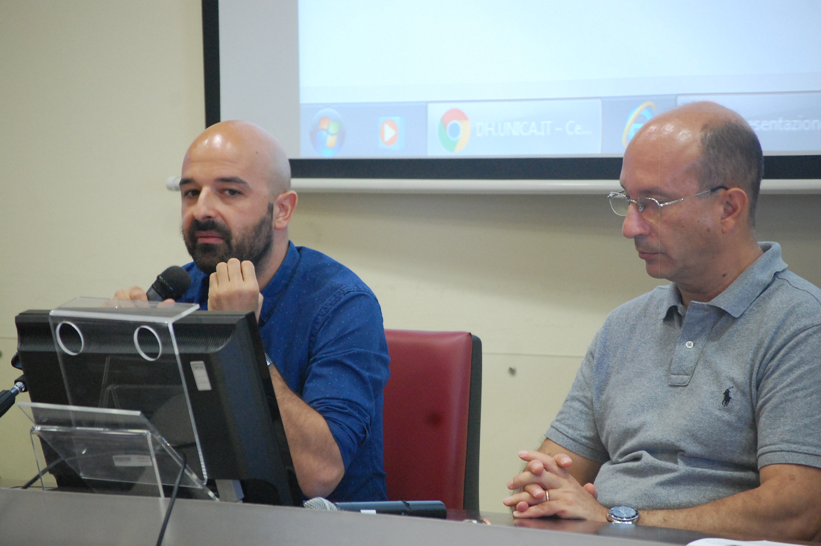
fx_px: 4170
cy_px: 273
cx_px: 410
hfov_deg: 11.2
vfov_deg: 7.5
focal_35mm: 183
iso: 1400
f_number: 5
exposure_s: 1/30
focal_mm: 122
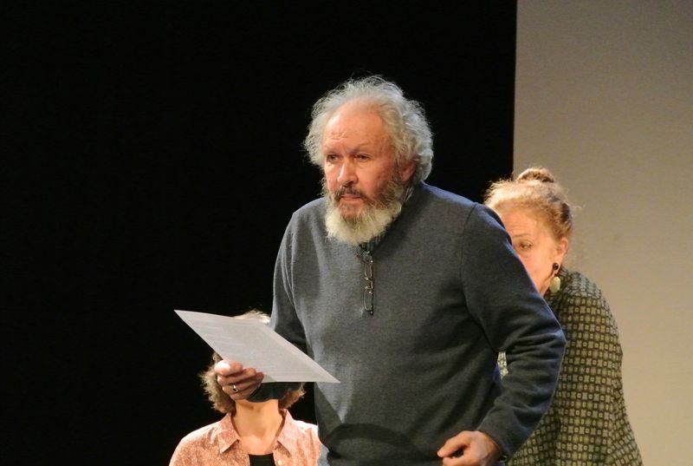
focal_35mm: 193
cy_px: 233
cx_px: 346
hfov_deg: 10.6
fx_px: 3723
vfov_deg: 7.1
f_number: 4.8
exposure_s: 1/40
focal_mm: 71.6
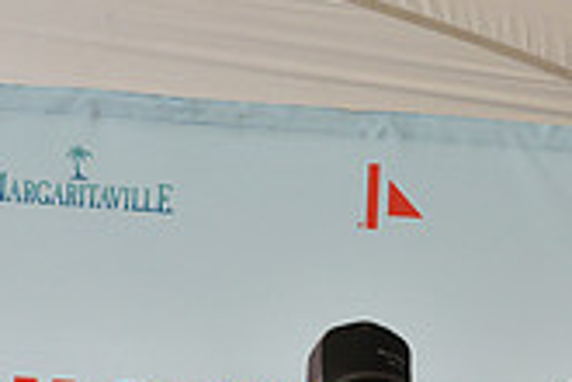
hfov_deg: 8.4
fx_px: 3908
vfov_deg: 5.5
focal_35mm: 246
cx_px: 413
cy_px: 575
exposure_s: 1/160
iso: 800
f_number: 5
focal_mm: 70
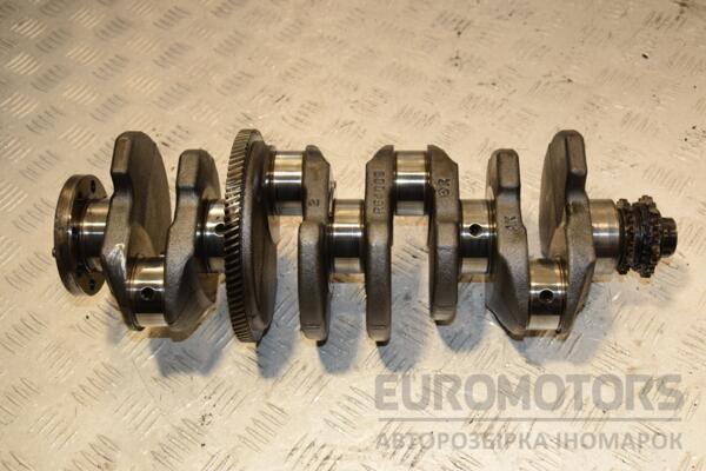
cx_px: 353
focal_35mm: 45
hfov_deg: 43.6
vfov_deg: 29.9
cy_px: 236
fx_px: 882
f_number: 8
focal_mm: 30
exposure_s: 1/200
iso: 800
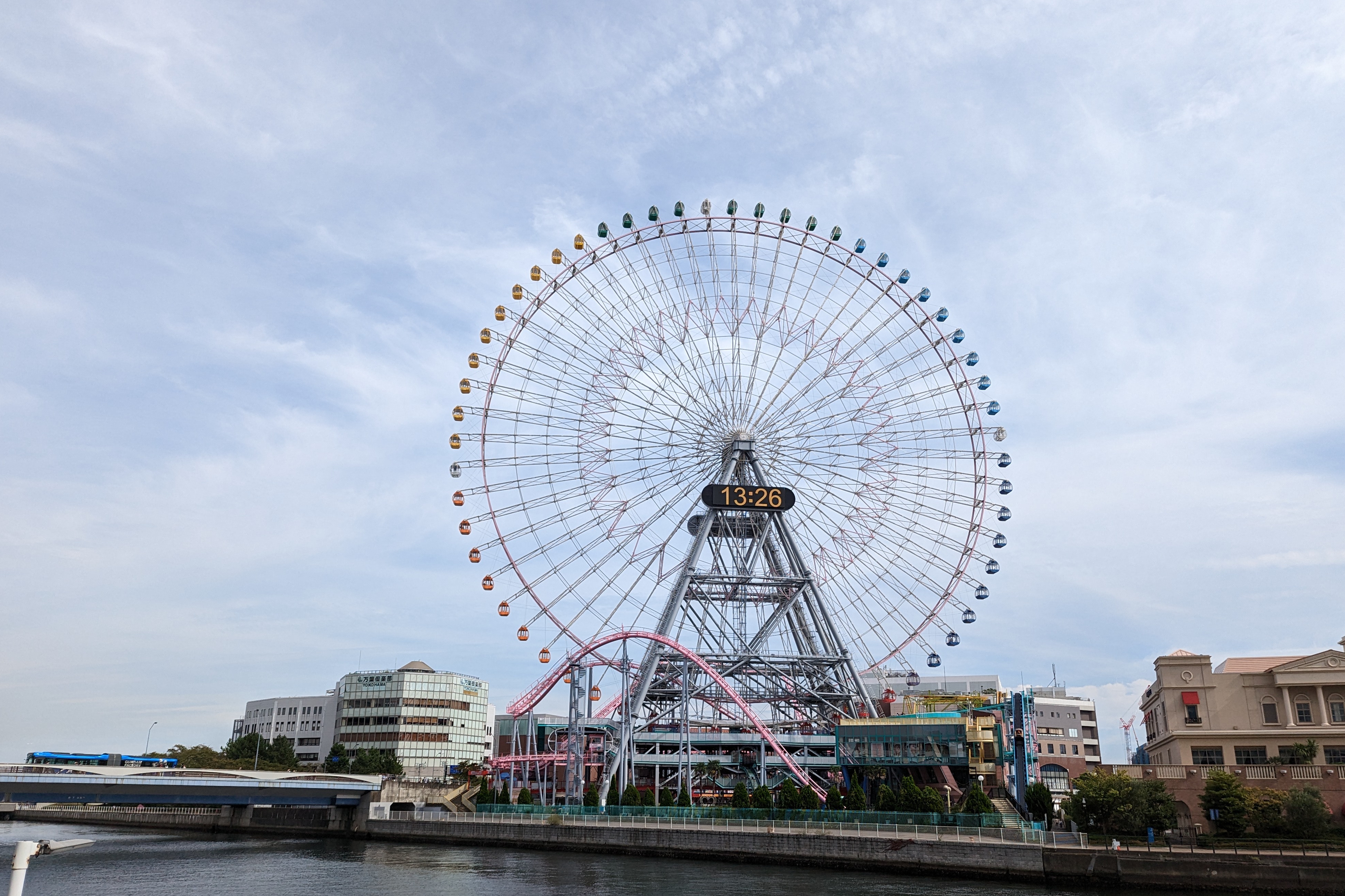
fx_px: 971
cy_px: 504
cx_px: 686
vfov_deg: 49.4
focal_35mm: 26
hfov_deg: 69.4
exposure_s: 1/3058
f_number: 1.85
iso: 79
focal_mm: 6.81
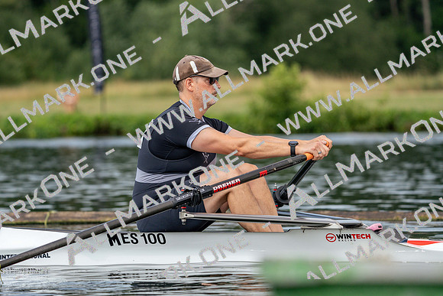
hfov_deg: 6.4
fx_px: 3951
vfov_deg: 4.3
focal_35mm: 321
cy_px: 148
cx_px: 222
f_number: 6.3
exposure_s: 1/1600
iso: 500
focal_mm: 321
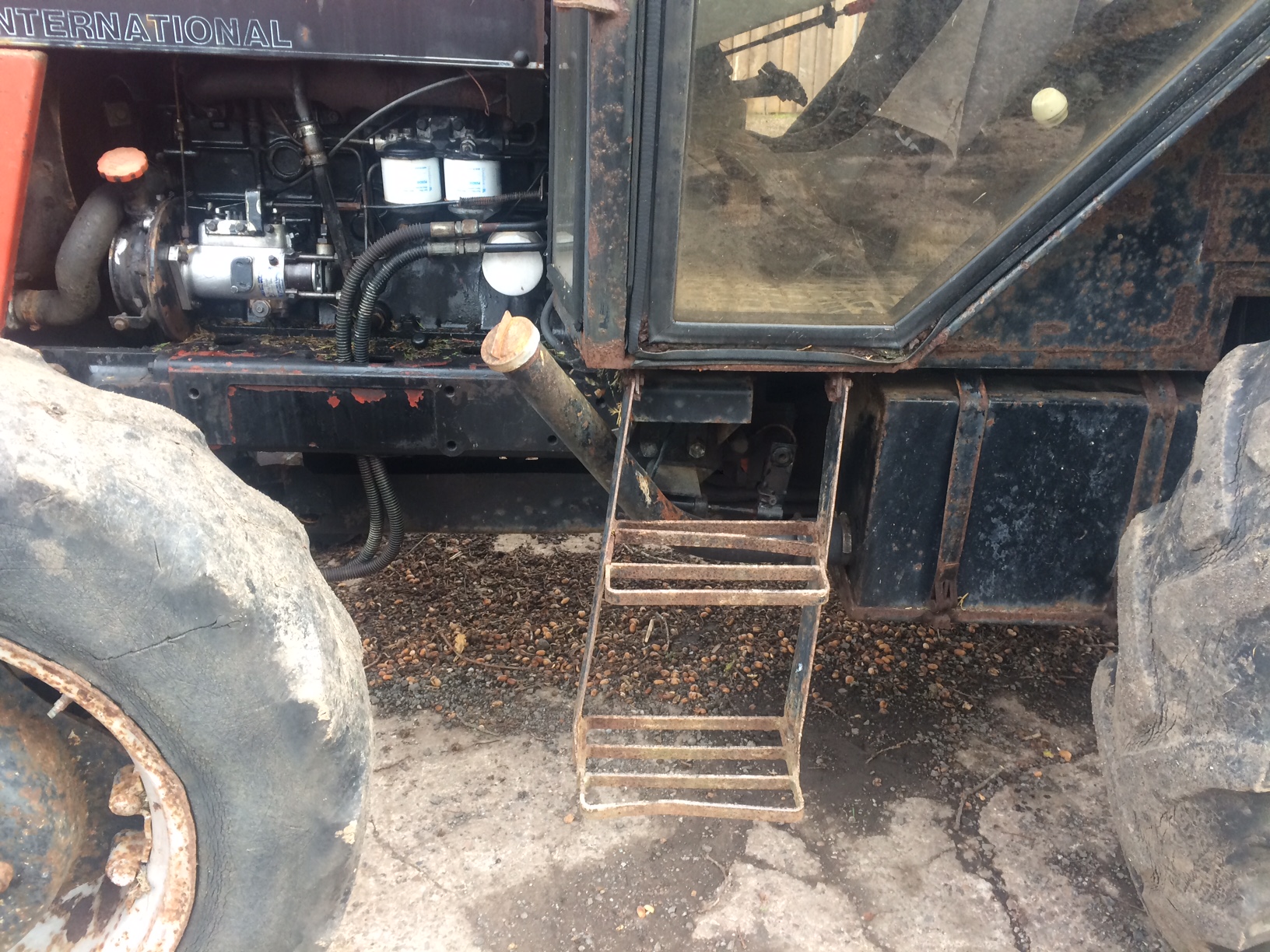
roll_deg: -0.1
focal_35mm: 29
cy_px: 476
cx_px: 635
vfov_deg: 48.2
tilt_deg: -23.1
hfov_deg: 61.7
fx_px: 1064
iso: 50
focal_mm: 4.15
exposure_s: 1/33
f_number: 2.2
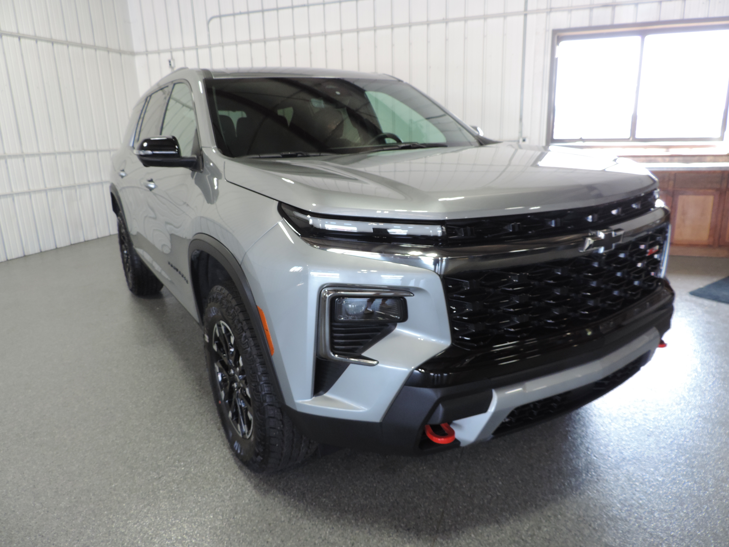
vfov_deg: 56.8
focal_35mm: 24
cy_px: 274
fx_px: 505
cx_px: 364
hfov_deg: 71.6
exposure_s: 1/30
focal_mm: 4.3
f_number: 3
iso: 160
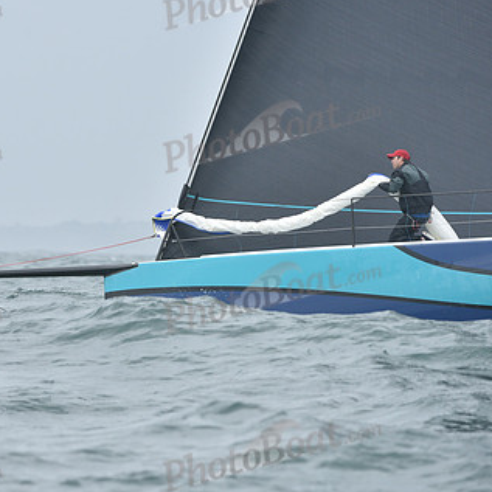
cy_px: 235
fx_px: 8490
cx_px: 84
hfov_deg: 3.3
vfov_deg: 3.3
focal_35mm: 528
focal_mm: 340
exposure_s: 1/1000
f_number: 6.3
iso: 320
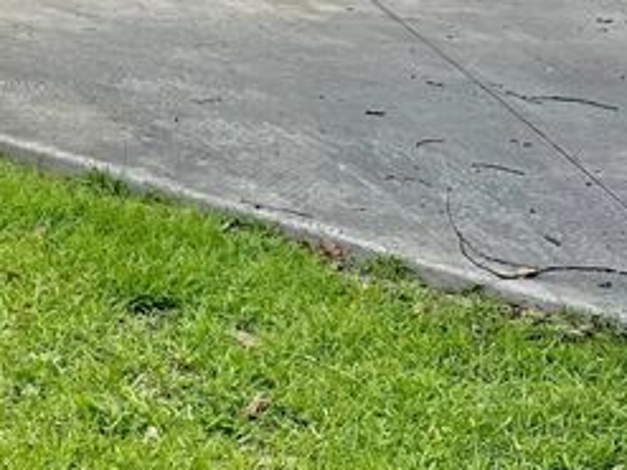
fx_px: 1955
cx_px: -533
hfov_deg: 15.4
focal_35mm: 108
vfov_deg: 12.2
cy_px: -467
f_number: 1.6
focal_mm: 5.1
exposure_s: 1/1477
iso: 50
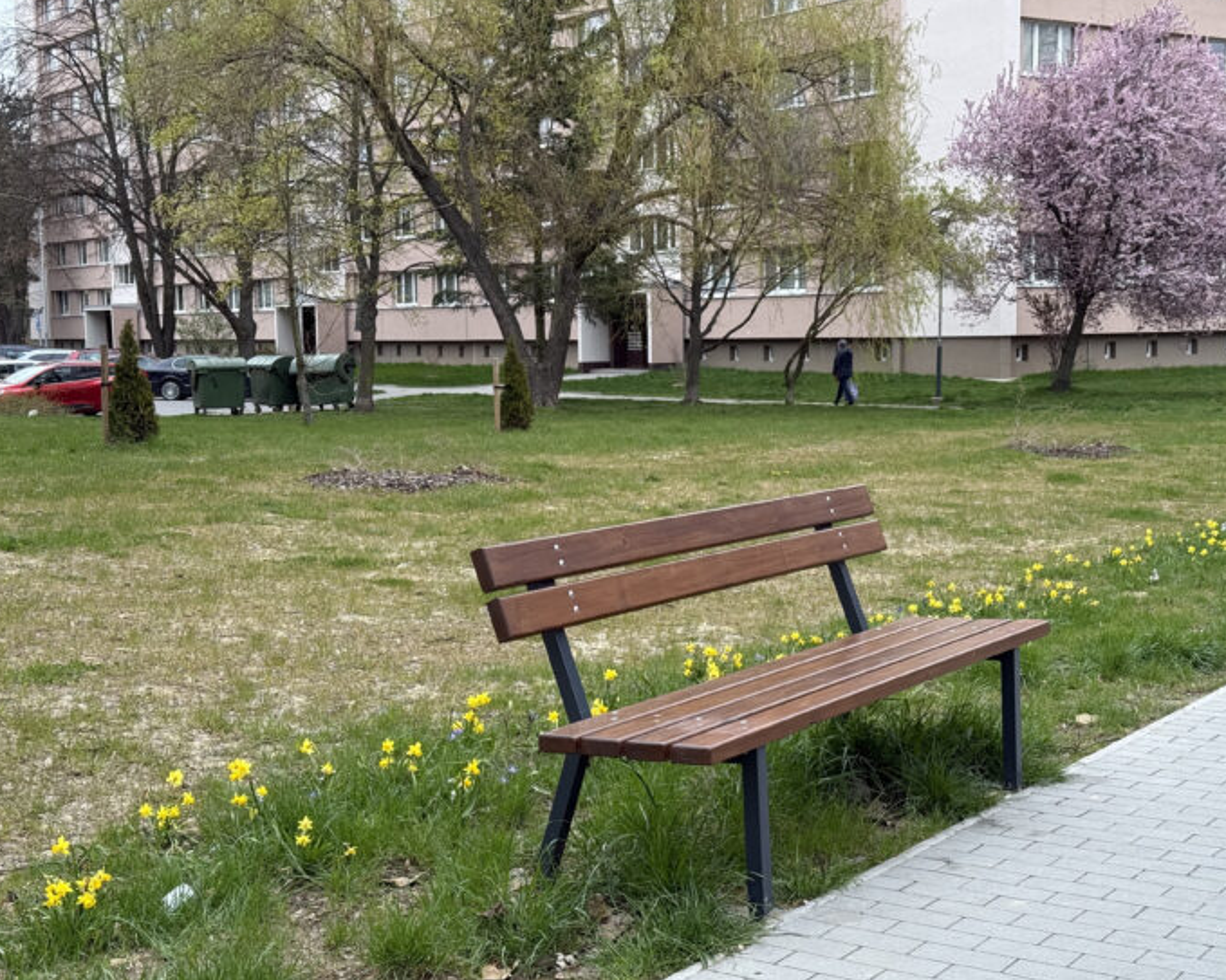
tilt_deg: -6.2
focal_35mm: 53
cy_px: 493
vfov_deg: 28.6
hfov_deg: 35.4
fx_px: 1923
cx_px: 654
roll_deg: +0.4
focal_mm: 6.76
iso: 100
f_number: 1.78
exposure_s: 1/778
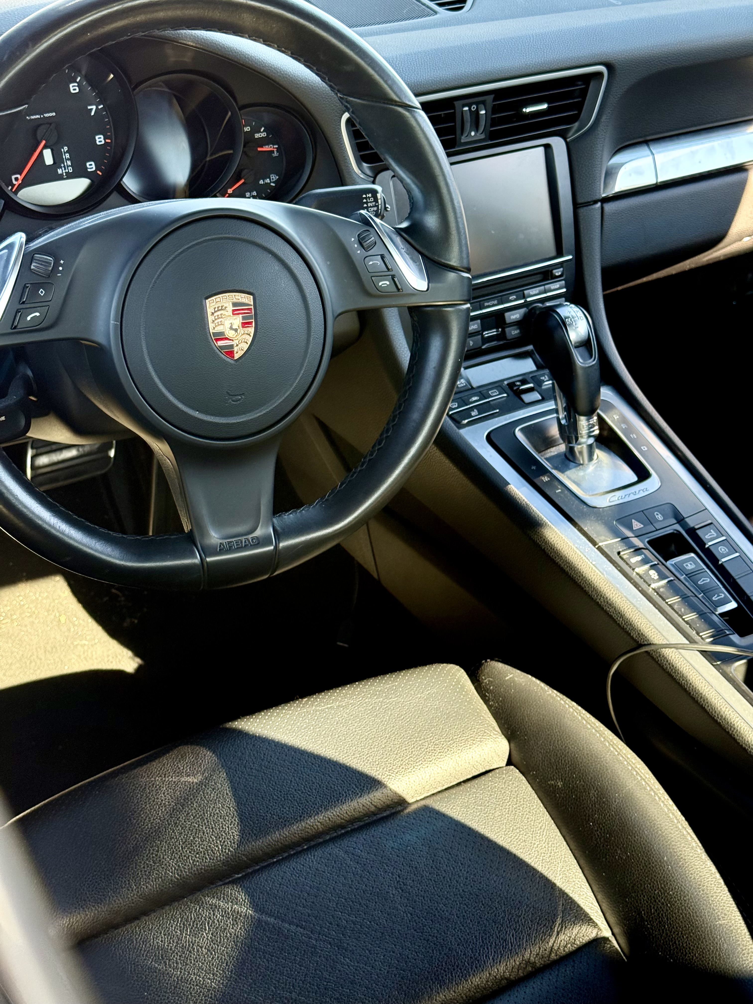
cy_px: 502
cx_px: 376
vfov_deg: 39.7
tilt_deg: -30.2
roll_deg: -1.2
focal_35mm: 48
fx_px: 1392
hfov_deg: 30.3
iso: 200
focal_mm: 6.76
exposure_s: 1/121
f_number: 1.78
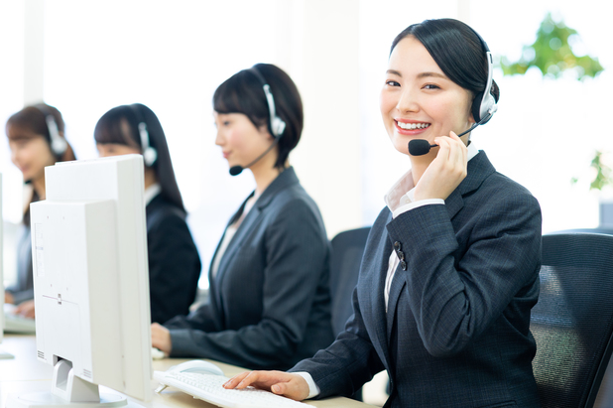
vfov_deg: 15.5
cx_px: 305
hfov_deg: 23.1
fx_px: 1497
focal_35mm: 88
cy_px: 204
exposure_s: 1/200
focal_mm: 85
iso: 400
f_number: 3.5
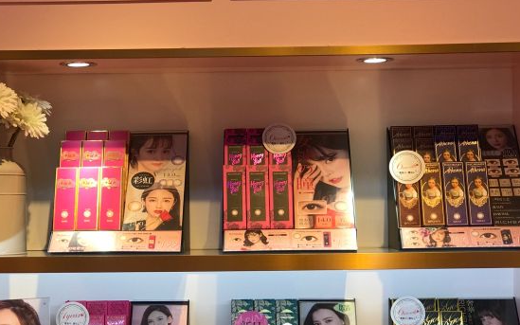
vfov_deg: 16.9
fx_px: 1091
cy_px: 231
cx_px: 227
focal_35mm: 77
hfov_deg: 26.8
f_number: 2.8
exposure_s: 1/100
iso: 40
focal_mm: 6.6
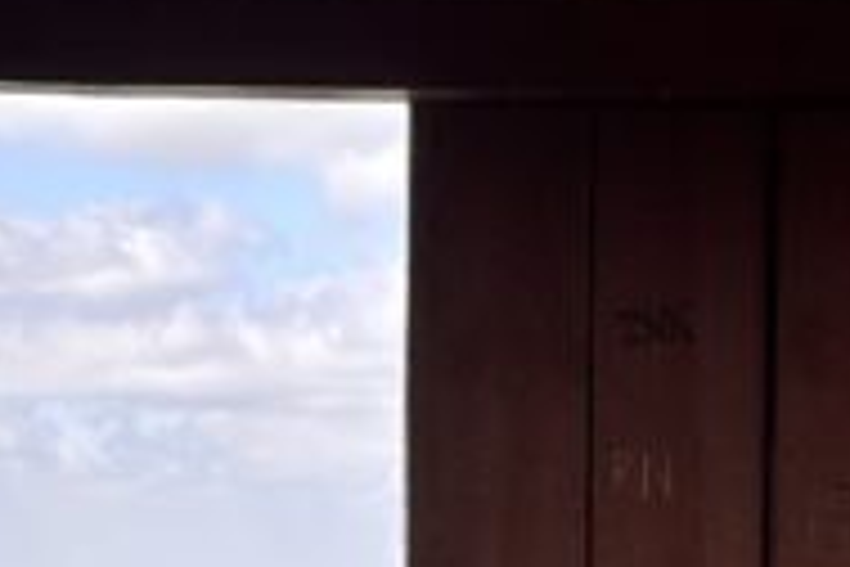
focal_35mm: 135
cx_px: 58
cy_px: 1012
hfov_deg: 15.0
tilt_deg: -6.7
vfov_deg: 9.7
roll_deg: +1.0
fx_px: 3187
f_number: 1.78
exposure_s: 1/962
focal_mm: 6.86
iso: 80
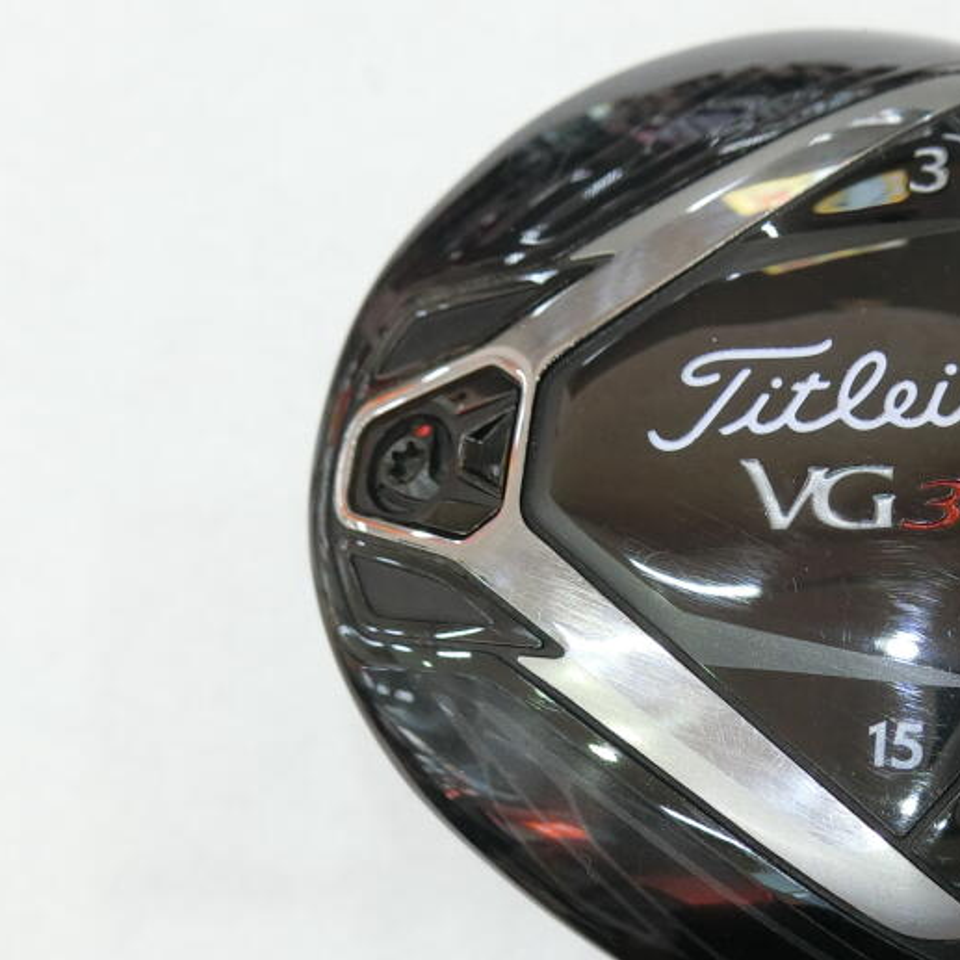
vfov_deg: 40.7
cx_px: 823
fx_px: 1286
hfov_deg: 38.7
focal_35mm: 41
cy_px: 577
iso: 200
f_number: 2.8
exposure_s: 1/125
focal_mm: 5.4
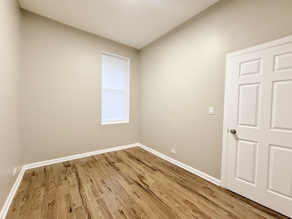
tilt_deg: -1.8
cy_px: 110
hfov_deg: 102.1
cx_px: 146
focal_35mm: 14
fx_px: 118
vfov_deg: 85.7
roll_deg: -1.1
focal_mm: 2.22
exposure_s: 1/60
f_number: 2.2
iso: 250
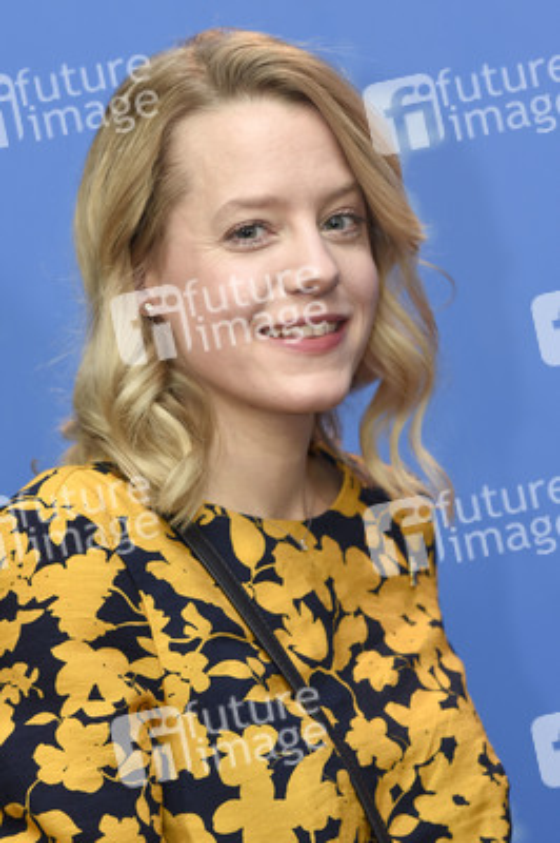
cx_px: 280
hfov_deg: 6.8
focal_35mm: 202
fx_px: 4733
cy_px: 422
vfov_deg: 10.2
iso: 640
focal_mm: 135
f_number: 4
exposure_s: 1/250
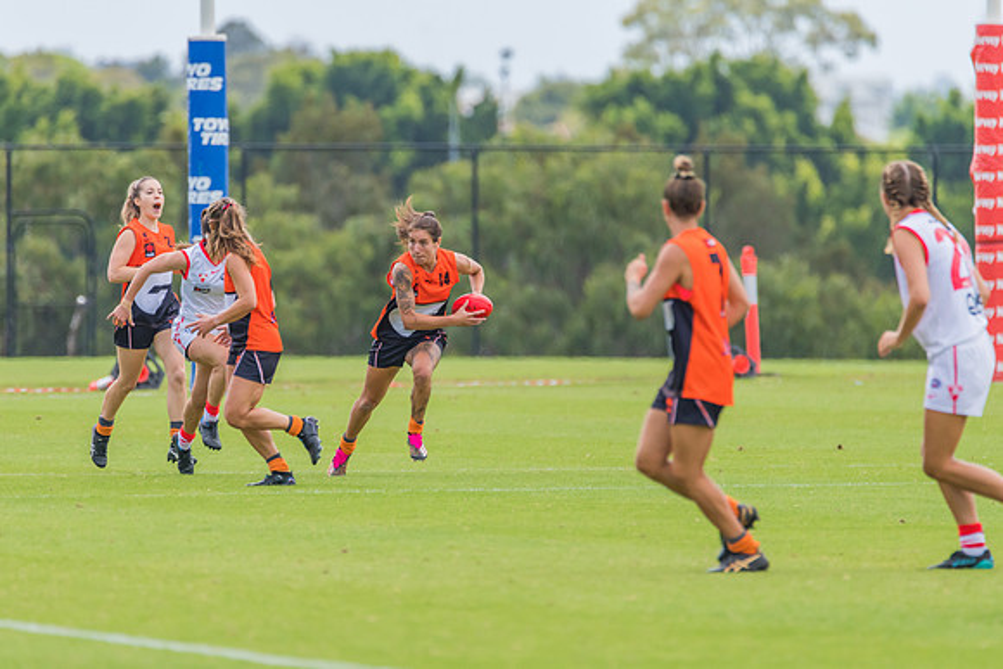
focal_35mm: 668
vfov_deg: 2.1
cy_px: 372
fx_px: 18608
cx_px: 445
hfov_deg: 3.1
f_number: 7.1
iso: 800
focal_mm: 600
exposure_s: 1/1600
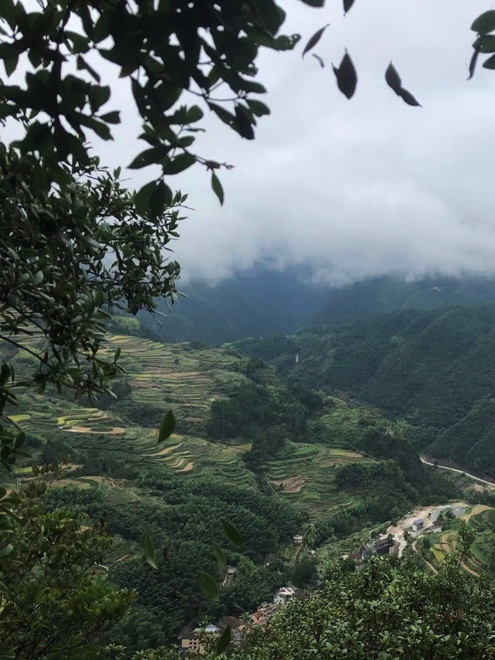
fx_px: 534
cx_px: 248
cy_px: 330
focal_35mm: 28
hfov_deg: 49.7
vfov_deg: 63.4
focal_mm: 4
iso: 20
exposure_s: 1/979
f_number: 1.8
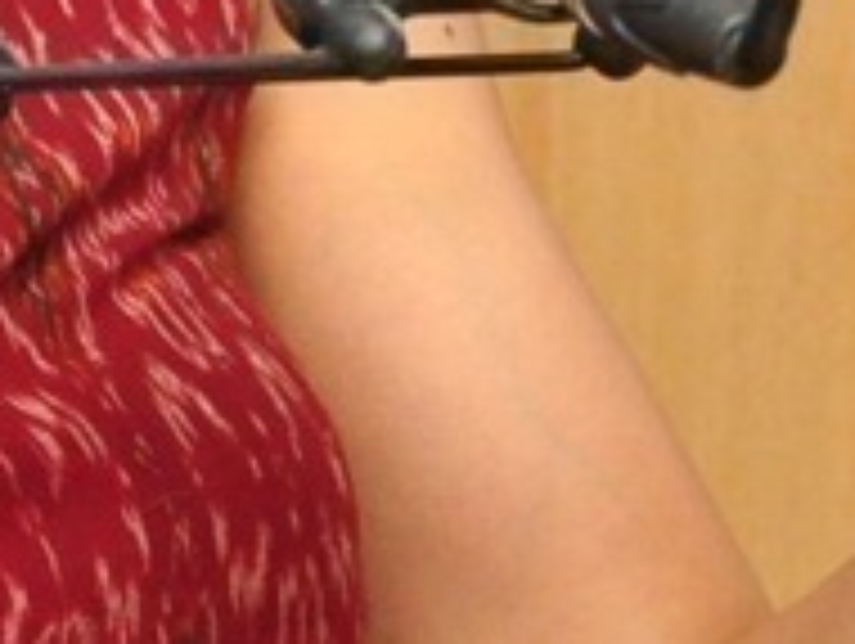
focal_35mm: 345
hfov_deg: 5.7
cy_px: -137
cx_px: 99
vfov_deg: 4.3
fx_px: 8532
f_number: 7.1
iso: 1600
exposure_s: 1/125
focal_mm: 38
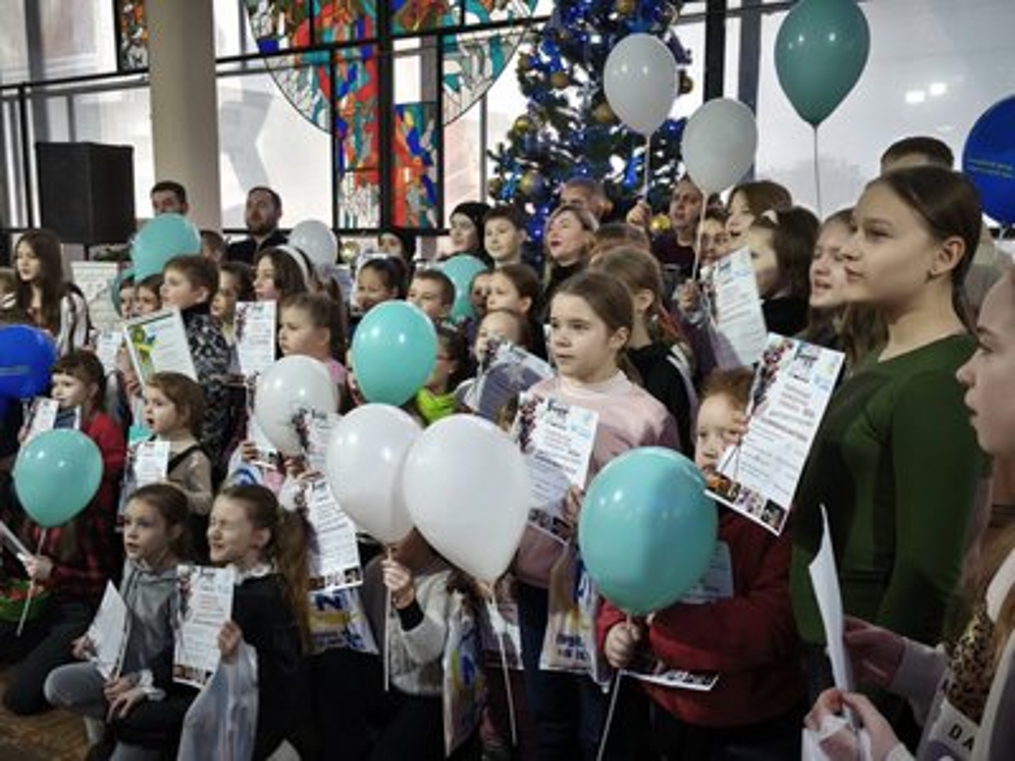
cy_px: 380
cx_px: 508
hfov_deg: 51.4
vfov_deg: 39.7
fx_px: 1056
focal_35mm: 36
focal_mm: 5.35
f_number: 1.7
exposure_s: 1/50
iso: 320
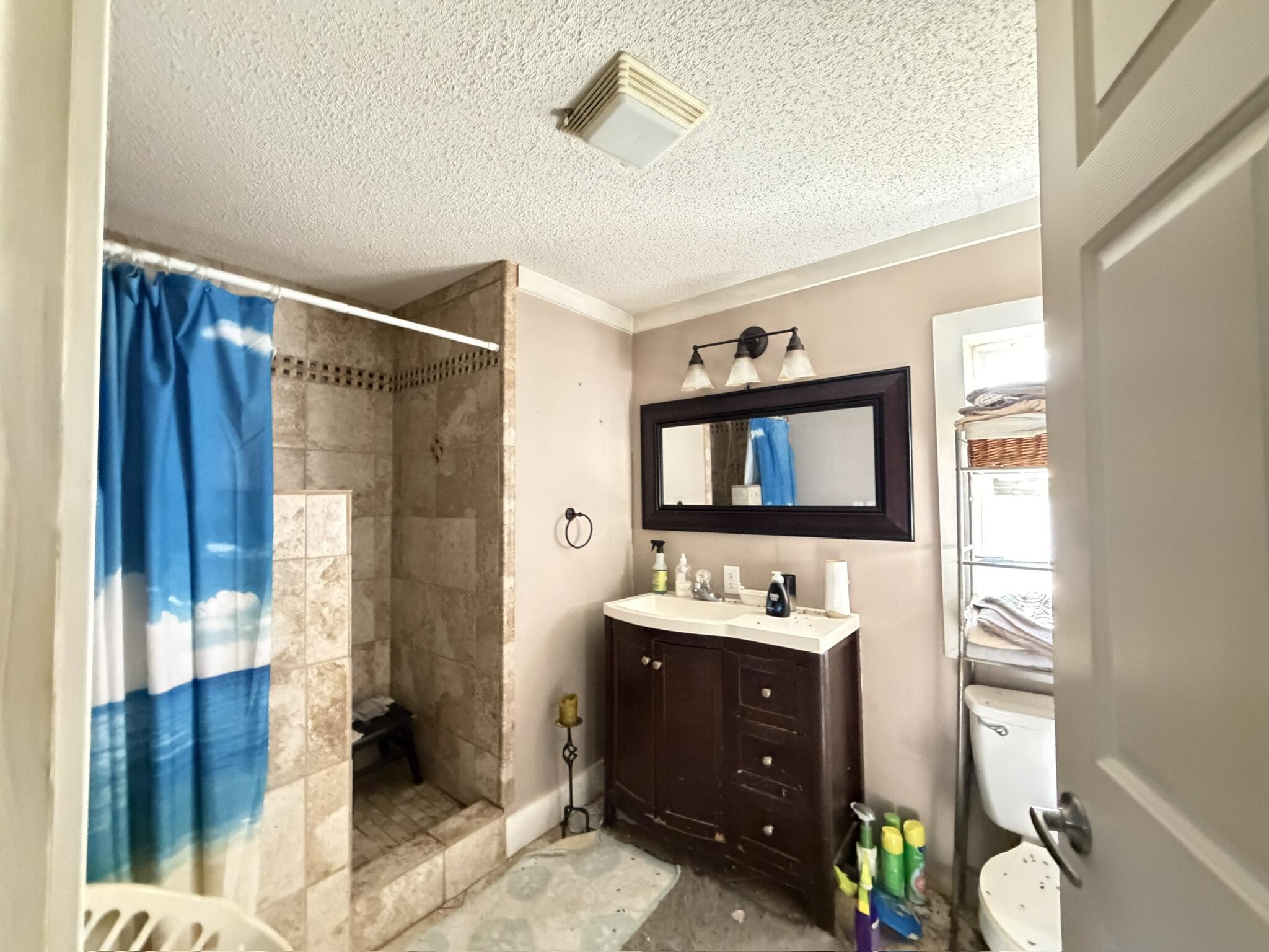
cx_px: 634
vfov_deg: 85.7
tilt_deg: -0.2
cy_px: 476
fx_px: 513
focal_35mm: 14
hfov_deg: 102.1
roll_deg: +1.7
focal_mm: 2.22
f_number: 2.2
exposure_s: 1/40
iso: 1600
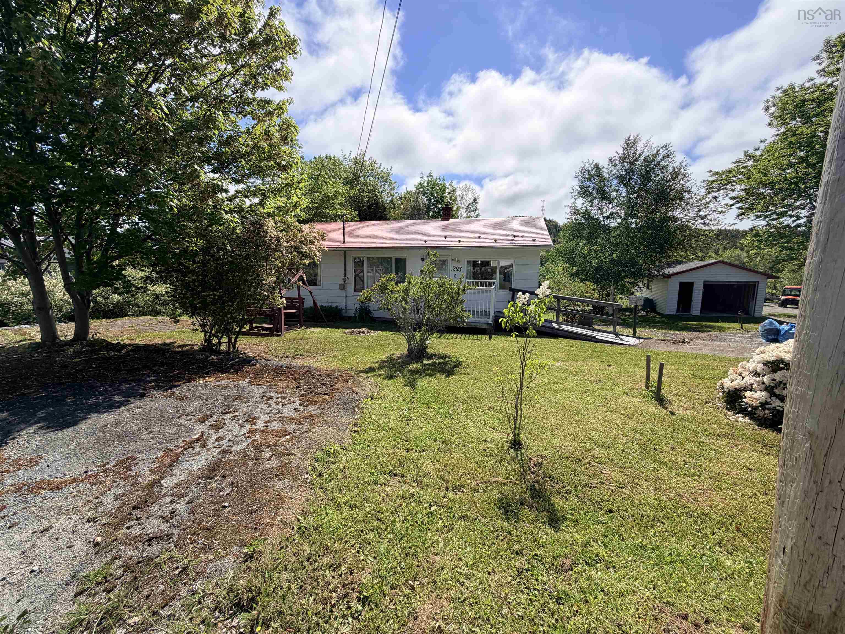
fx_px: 342
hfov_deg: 102.1
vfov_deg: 85.7
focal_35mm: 14
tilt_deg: -8.2
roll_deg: -0.8
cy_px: 317
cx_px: 422
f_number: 2.2
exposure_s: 1/1312
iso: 25
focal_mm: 2.22
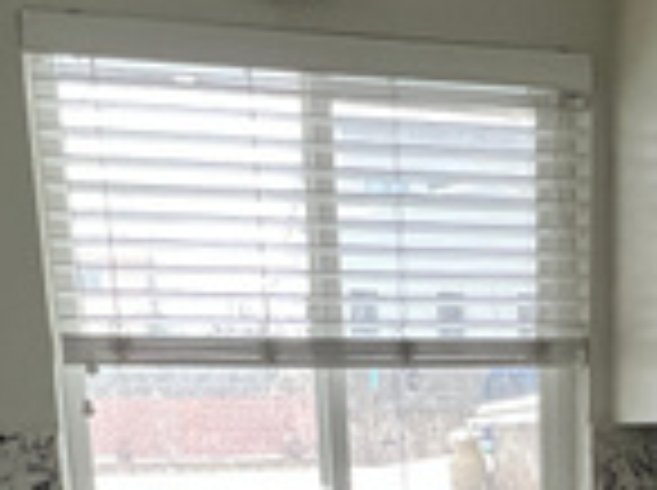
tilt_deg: -14.0
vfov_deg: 21.4
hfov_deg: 32.9
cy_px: 742
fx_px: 1080
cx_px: 526
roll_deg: +1.1
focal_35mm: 57
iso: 250
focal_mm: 1.57
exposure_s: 1/120
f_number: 1.8
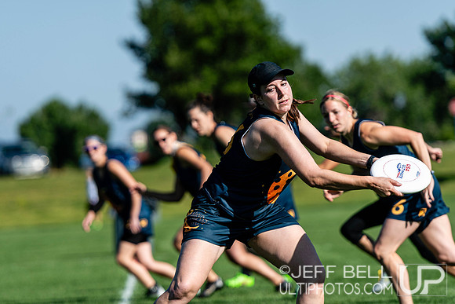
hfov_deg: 7.6
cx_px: 228
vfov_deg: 5.1
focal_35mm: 270
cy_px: 152
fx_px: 3413
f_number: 3.2
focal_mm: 180
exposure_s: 1/2000
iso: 110
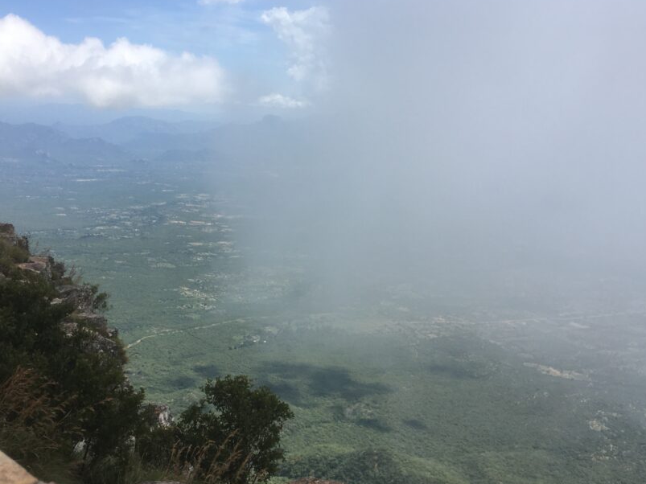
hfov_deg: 50.1
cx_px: 296
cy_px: 285
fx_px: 690
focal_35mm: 37
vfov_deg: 38.5
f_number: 2.2
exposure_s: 1/1709
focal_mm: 4.15
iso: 25
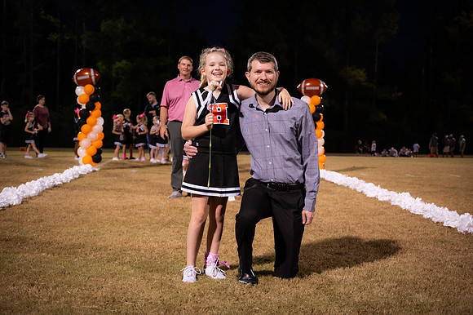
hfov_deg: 39.6
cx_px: 236
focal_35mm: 50
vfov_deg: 27.0
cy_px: 158
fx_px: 657
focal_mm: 50
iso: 3200
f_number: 4
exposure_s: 1/250
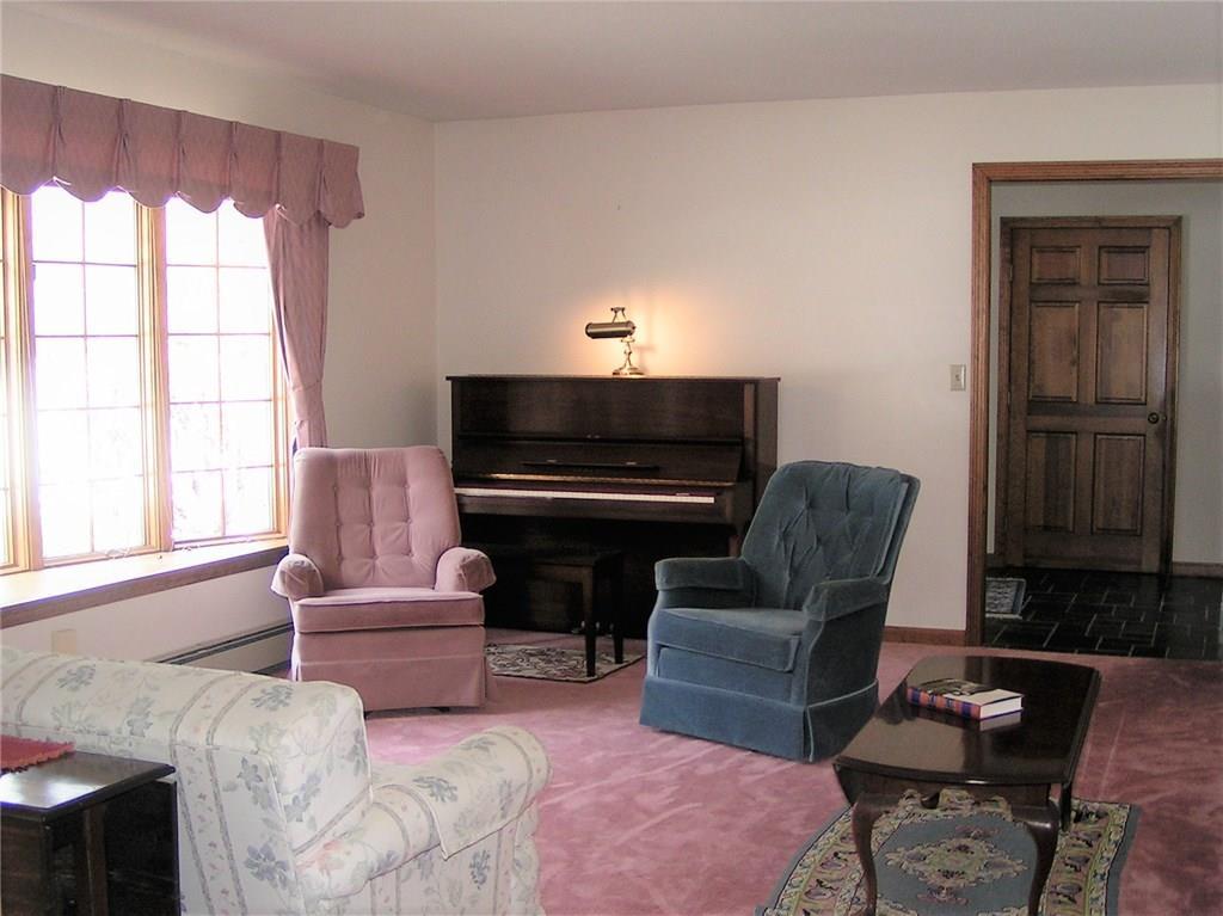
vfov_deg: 37.7
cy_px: 458
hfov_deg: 49.0
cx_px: 612
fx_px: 1342
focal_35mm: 38
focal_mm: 5.8
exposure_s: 1/50
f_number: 2.8
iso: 80
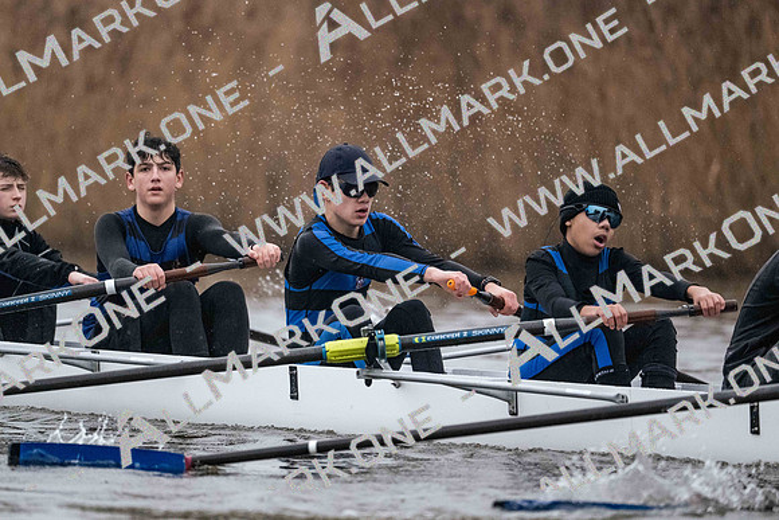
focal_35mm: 400
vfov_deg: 3.4
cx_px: 390
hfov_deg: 5.2
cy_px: 260
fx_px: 8657
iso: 8000
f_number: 4.5
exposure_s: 1/1600
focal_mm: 400
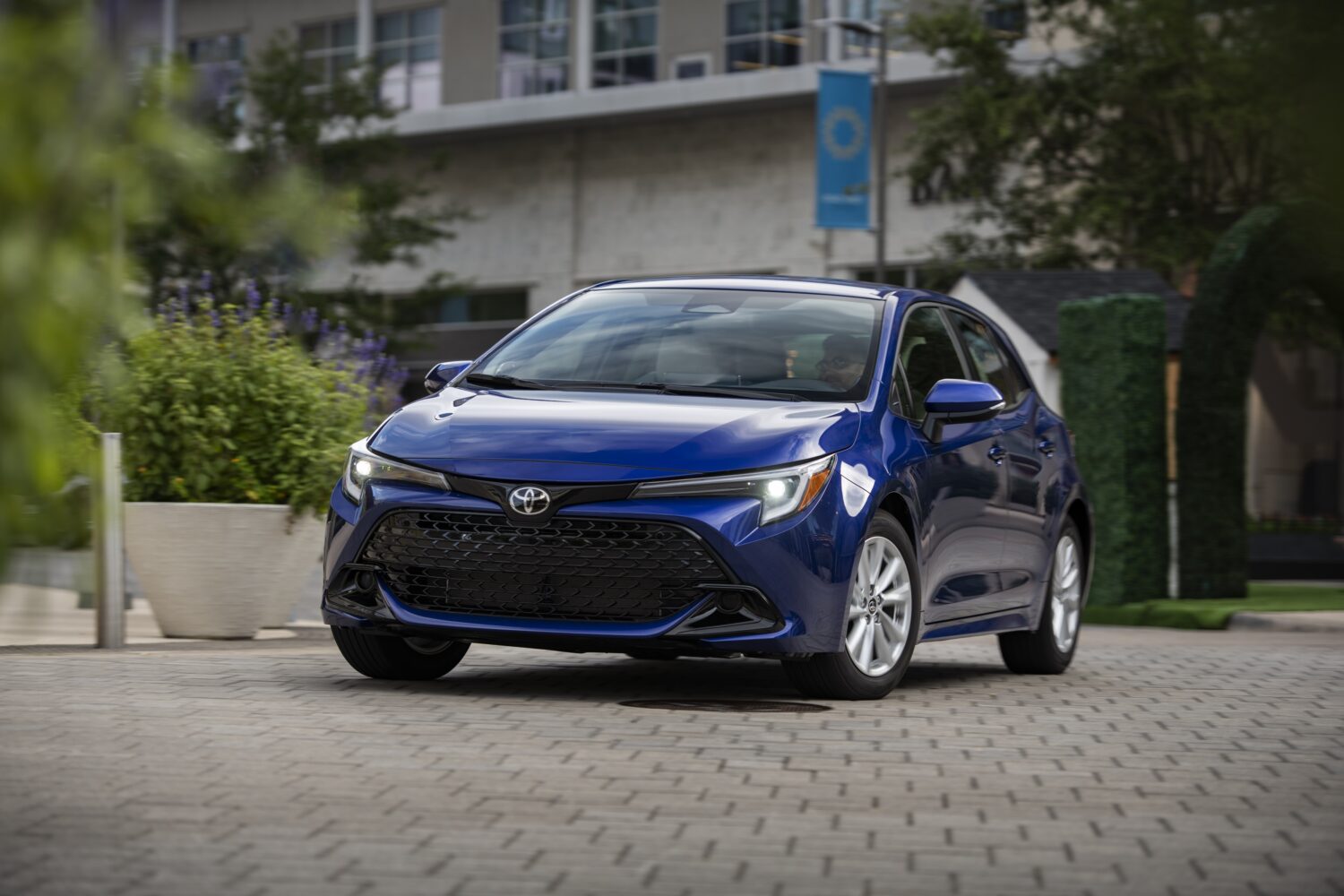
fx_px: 3920
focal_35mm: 105
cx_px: 672
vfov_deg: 13.0
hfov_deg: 19.5
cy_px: 448
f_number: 2.8
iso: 80
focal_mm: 105
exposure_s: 1/125
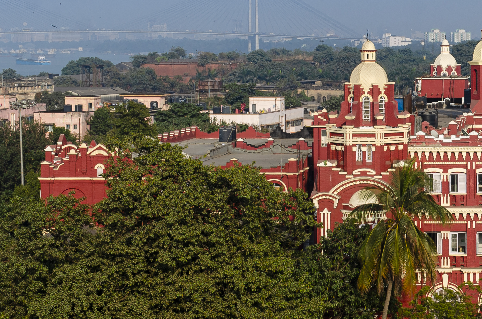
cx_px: 559
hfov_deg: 17.0
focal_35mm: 116
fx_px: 1550
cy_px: 125
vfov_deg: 11.8
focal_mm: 32
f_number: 9
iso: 100
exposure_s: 1/100
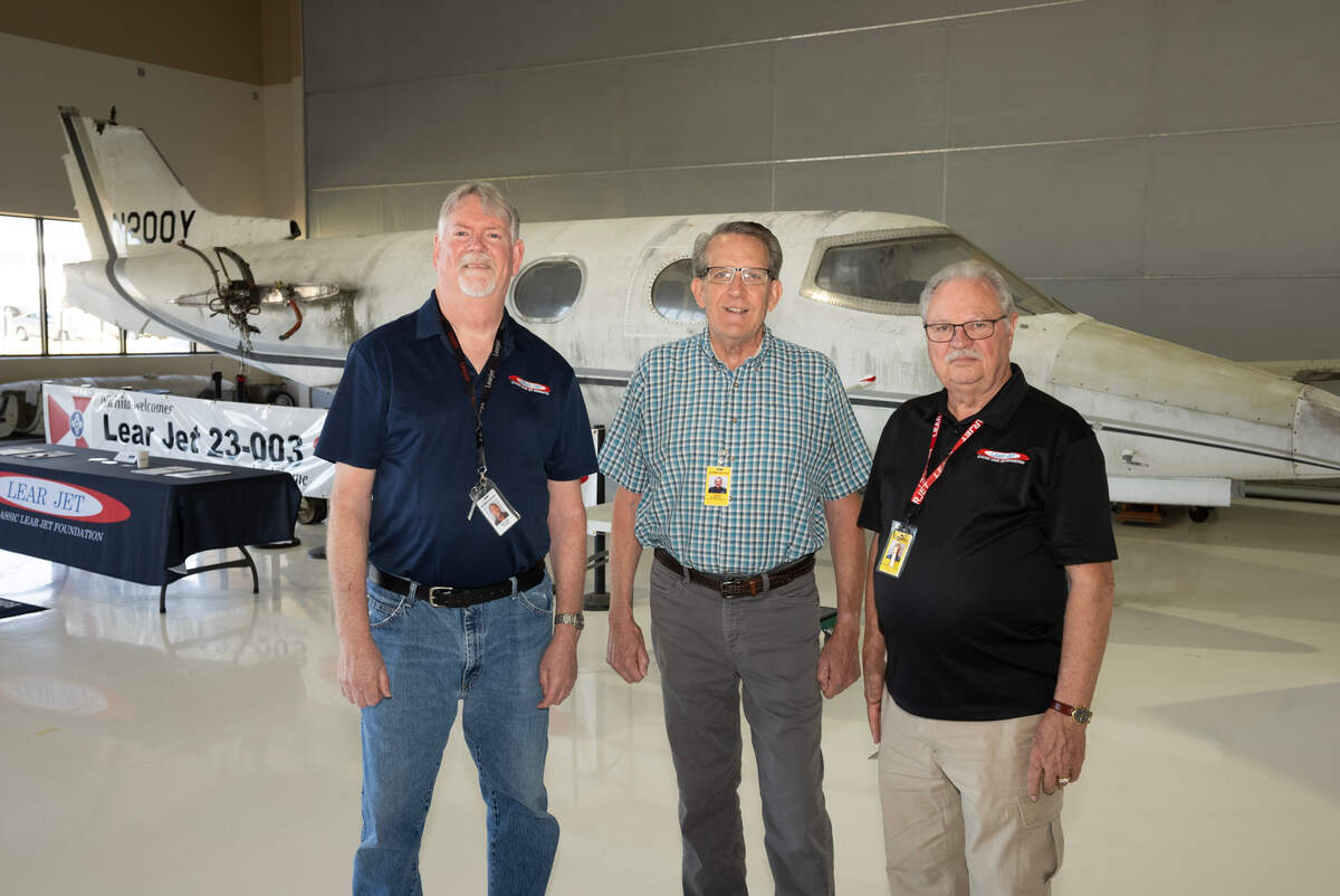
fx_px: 1304
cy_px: 448
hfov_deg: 54.4
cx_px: 670
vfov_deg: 37.9
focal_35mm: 35
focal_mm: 35
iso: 400
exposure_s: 1/40
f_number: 4.5
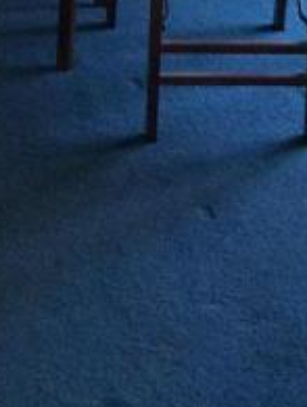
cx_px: 56
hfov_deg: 13.0
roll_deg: -2.3
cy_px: -382
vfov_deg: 14.6
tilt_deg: -12.1
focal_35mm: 114
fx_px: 1344
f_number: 2.2
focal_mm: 4.15
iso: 250
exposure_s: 1/30
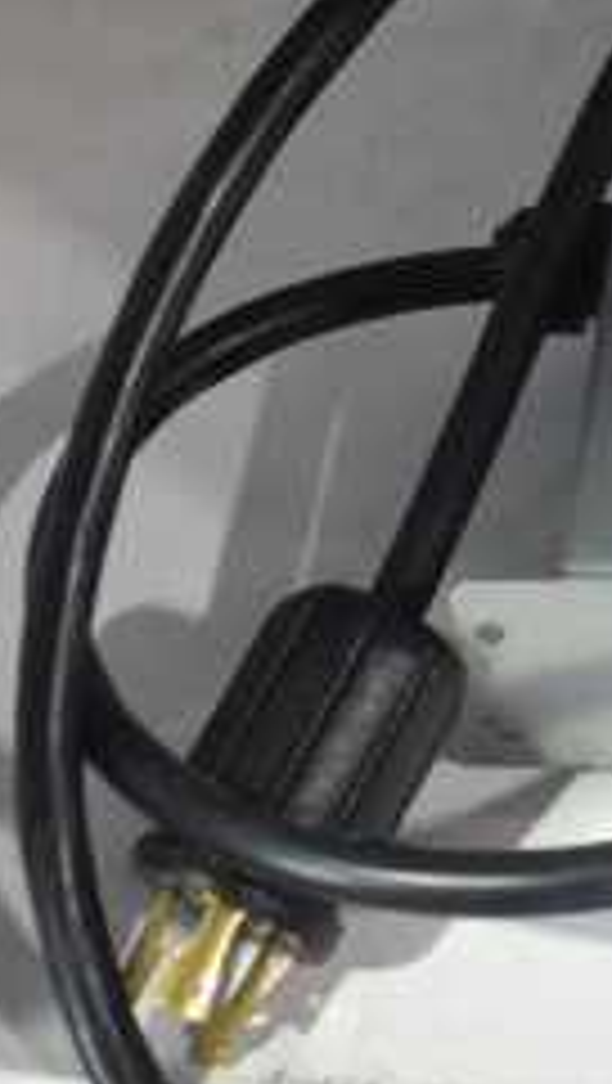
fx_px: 3089
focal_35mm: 107
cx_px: 1120
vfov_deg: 19.8
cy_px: 295
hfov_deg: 10.6
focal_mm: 27
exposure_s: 1/40
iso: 560
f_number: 4
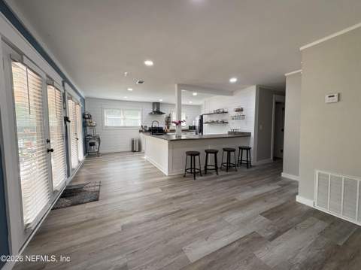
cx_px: 180
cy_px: 135
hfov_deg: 102.1
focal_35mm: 14
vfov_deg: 85.6
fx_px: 146
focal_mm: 2.22
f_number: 2.2
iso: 250
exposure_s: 1/120
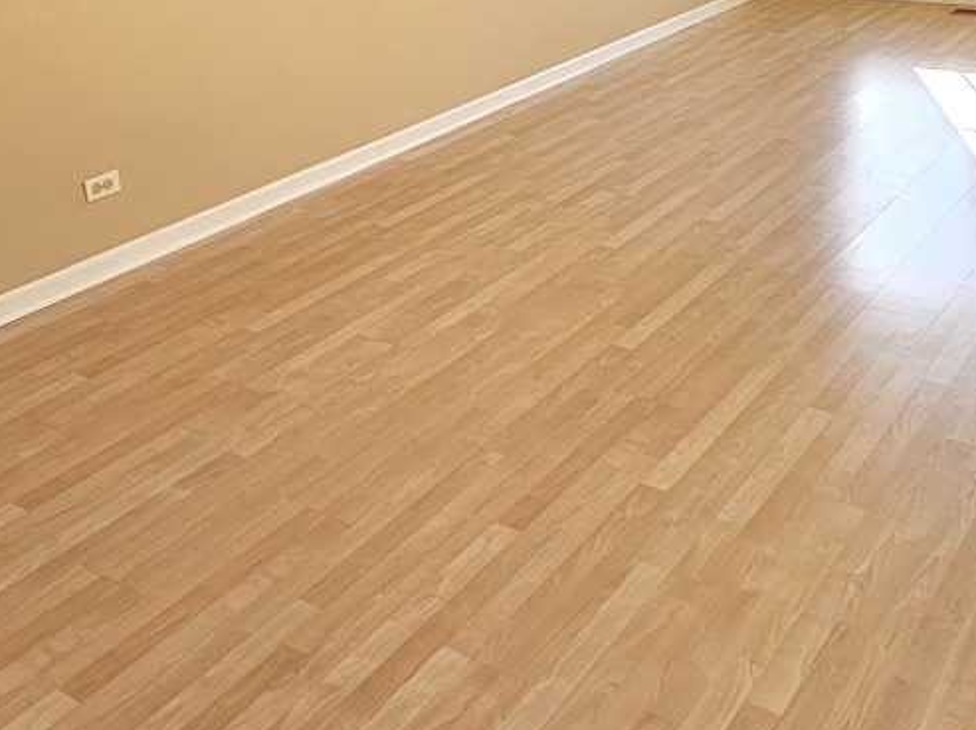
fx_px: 1071
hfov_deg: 48.4
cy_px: 51
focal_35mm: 38
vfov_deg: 35.1
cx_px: 626
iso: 50
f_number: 2.2
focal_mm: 2.2
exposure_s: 1/123
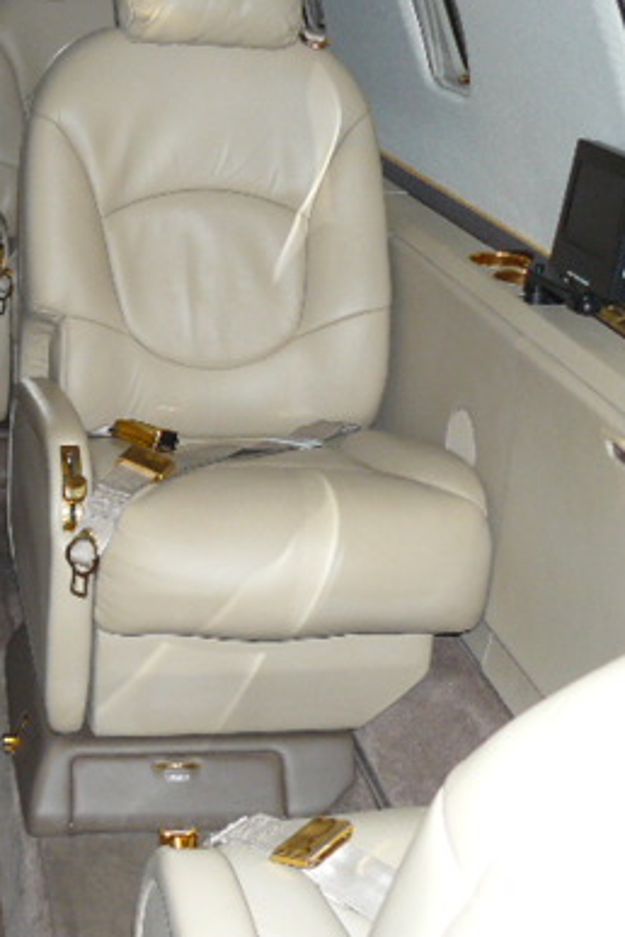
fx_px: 1614
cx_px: -63
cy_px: 412
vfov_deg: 32.3
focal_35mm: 62
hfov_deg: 20.8
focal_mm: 6
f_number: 2.8
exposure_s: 1/30
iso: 160
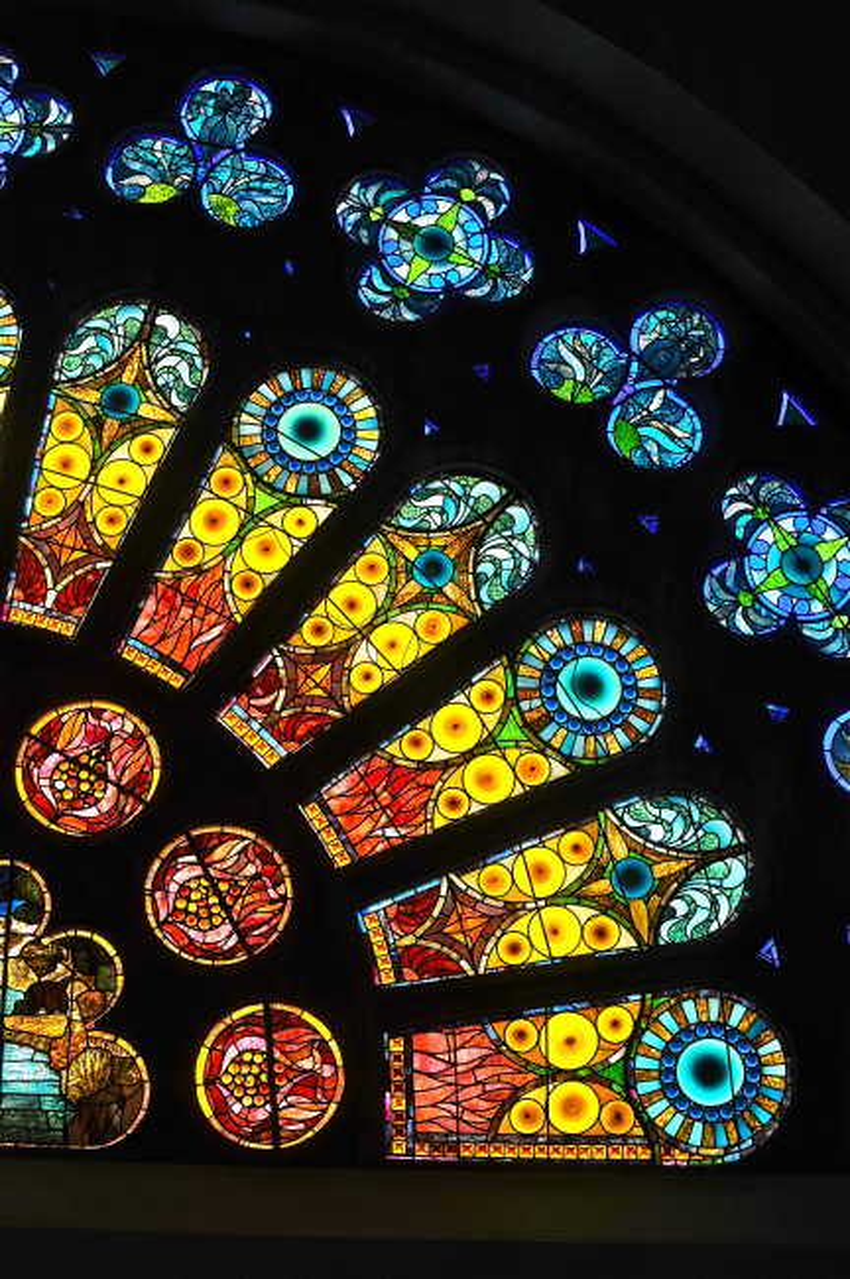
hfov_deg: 19.4
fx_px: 2484
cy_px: 640
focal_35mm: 70
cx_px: 425
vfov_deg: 28.9
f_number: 8
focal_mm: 70
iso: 400
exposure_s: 1/250
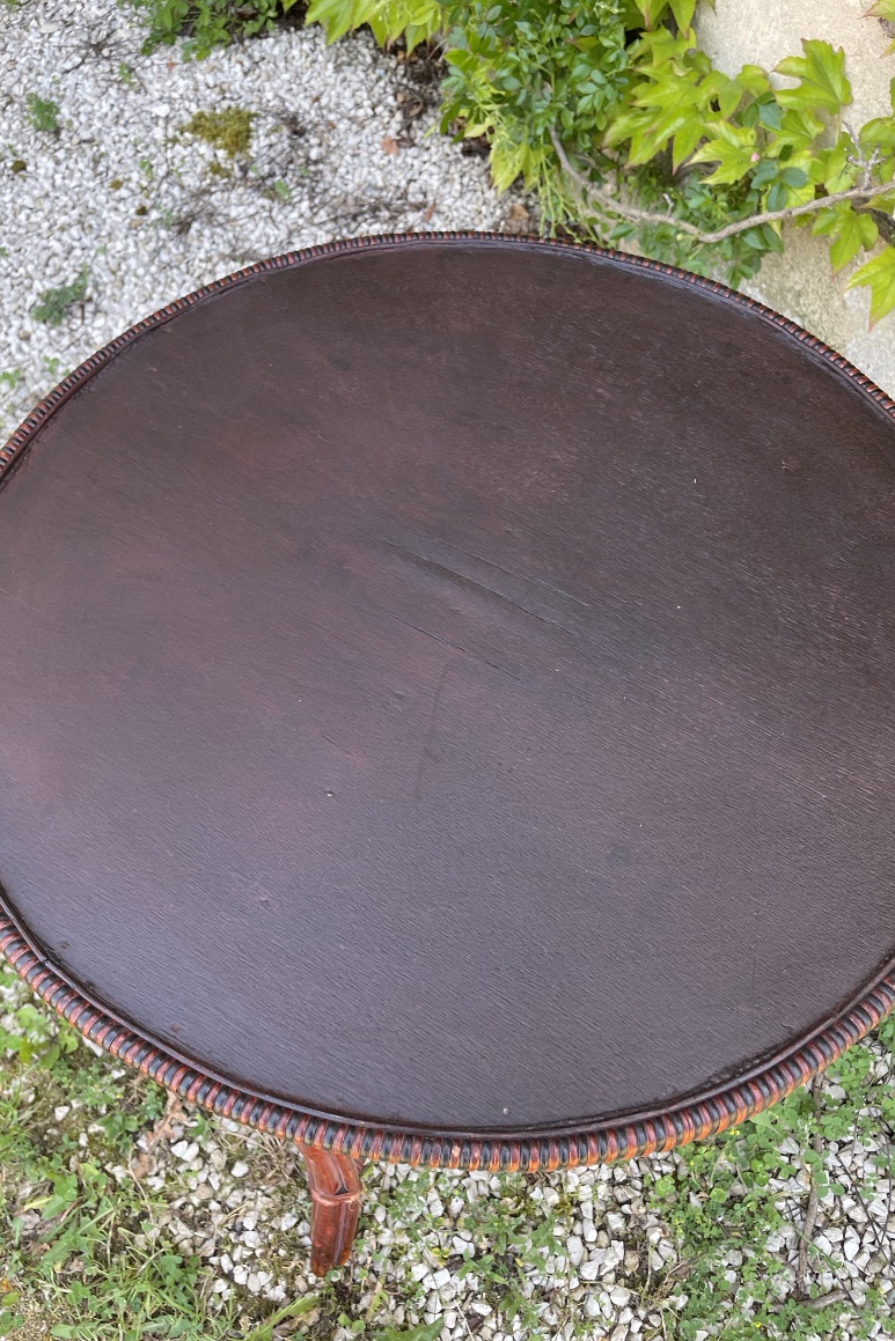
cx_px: 469
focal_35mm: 28
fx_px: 1044
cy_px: 686
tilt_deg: -57.6
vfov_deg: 65.5
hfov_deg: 46.4
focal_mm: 4.2
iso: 32
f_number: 1.6
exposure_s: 1/121
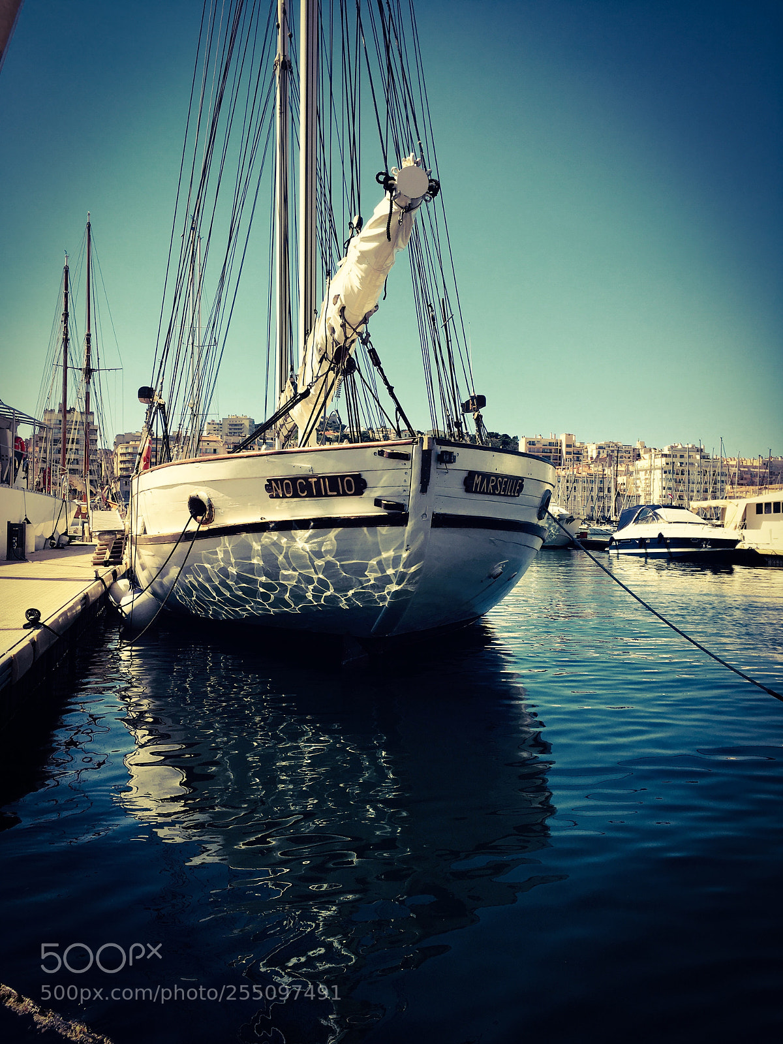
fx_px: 875
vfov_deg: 61.7
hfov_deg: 48.2
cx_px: 392
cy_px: 522
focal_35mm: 29
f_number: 2.2
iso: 25
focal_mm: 4.15
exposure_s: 1/1250
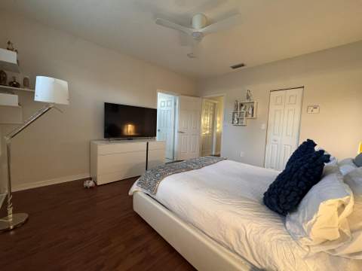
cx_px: 181
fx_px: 146
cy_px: 136
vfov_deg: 85.7
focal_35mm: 14
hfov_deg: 102.1
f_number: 2.2
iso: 640
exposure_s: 1/60
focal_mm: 2.22
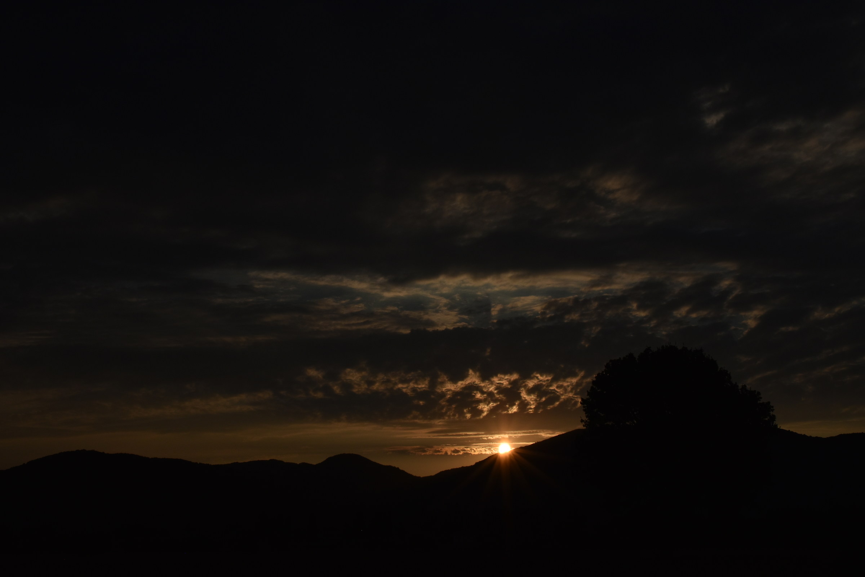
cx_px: 432
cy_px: 288
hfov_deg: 46.4
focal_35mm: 42
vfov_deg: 31.9
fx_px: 1009
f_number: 11
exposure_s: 1/4000
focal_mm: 28
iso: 200
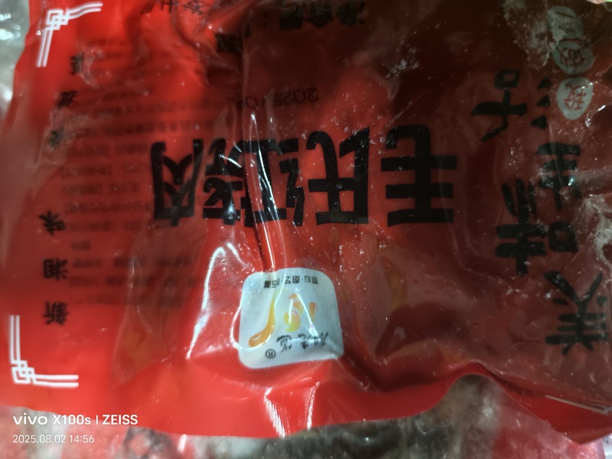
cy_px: 230
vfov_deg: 58.9
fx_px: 407
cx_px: 306
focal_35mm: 23
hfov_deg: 73.9
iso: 3307
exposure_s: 1/14.3
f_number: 1.57
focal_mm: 5.6
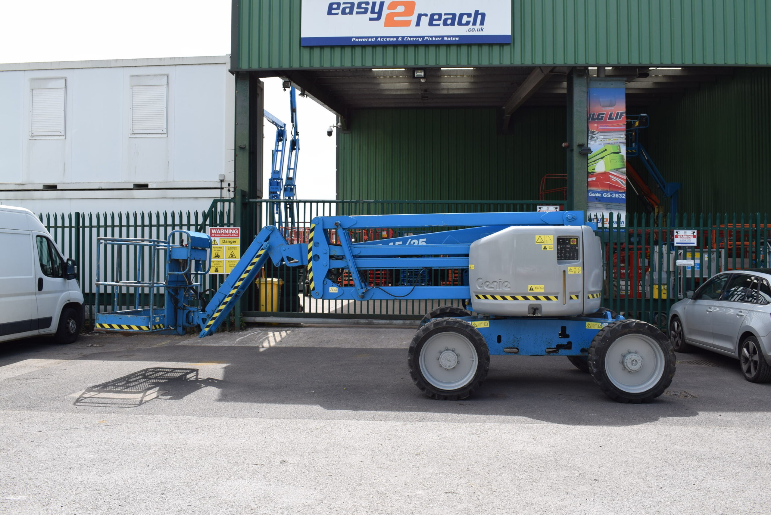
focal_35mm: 33
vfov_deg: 40.0
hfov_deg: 57.2
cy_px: 258
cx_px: 386
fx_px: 707
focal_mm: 22
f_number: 9
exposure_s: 1/320
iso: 200
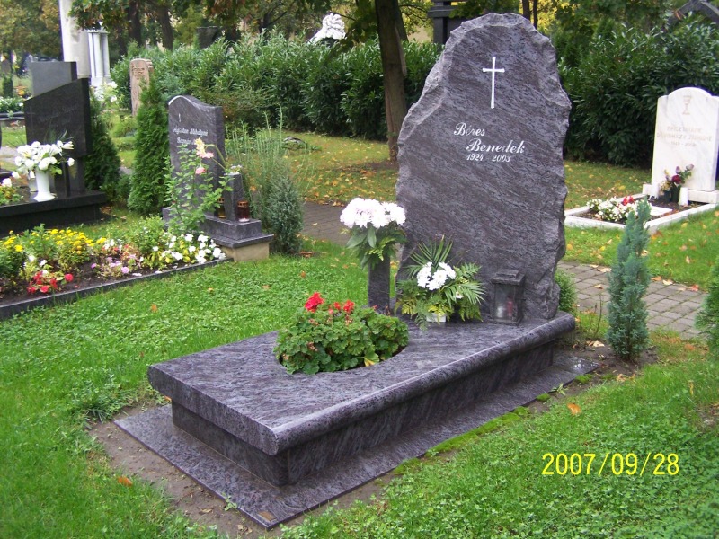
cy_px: 270
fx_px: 789
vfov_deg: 37.7
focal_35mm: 38
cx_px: 360
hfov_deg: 49.0
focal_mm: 6.3
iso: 140
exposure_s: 1/30
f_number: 2.8
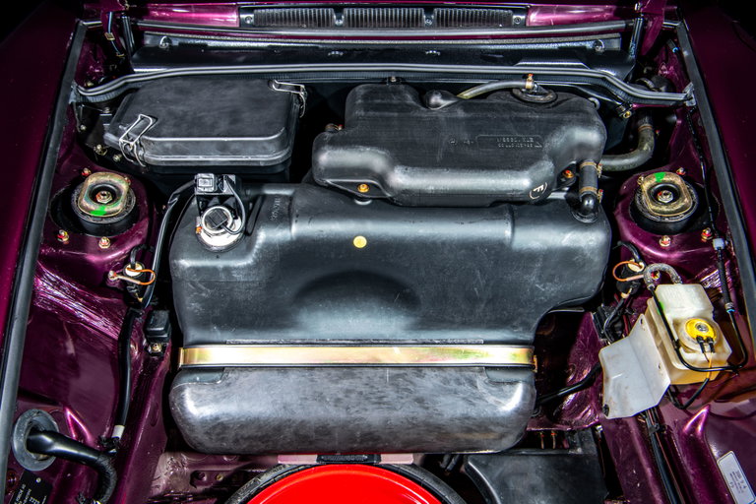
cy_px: 252
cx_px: 378
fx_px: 609
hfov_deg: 63.7
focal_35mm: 29
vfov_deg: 45.0
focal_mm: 29
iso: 160
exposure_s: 1/100
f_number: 10
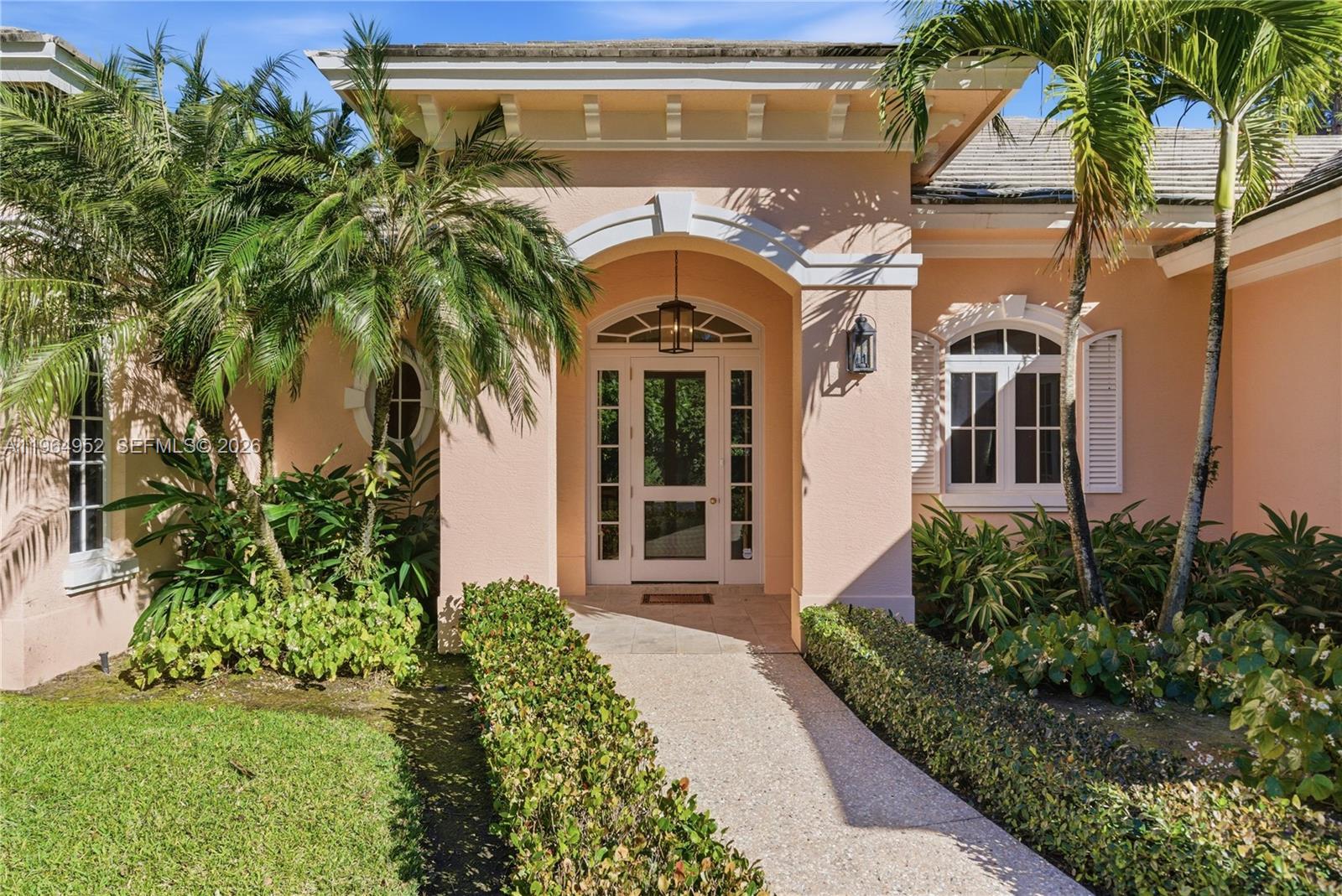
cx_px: 671
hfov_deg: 78.5
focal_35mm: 22
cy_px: 448
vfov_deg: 57.3
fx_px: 821
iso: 1600
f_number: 8
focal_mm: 22
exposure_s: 1/8000
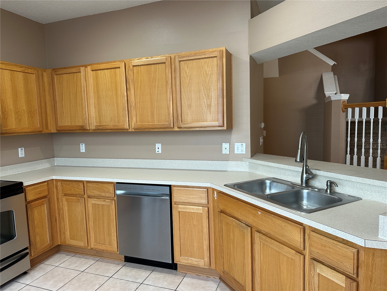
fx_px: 268
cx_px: 194
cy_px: 146
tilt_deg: -5.3
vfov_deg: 56.8
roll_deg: +1.1
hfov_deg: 71.6
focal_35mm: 24
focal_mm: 6.86
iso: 125
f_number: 1.78
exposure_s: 1/60
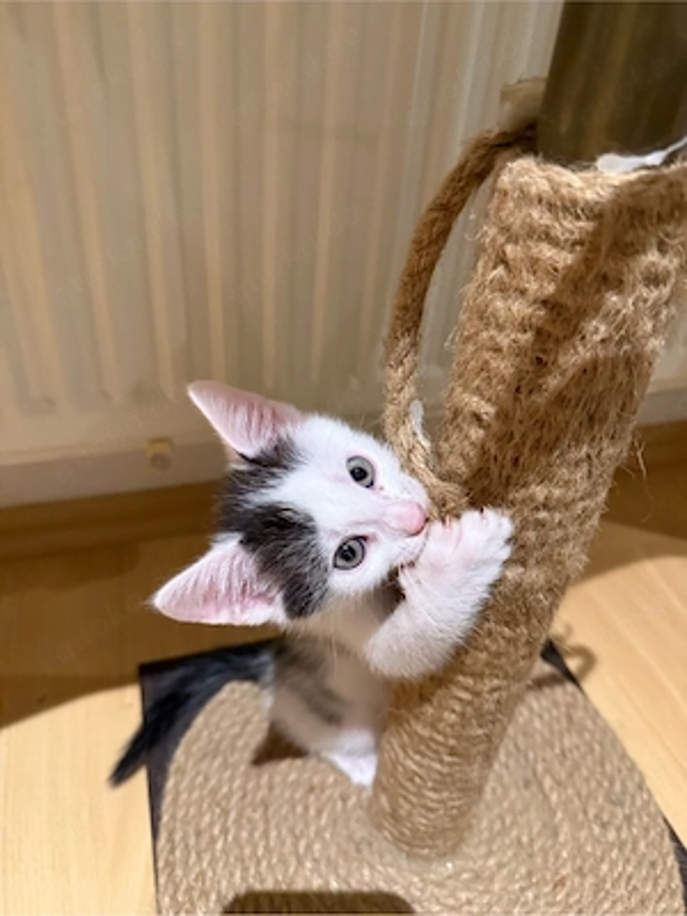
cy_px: 458
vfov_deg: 71.6
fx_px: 635
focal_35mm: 24
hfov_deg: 56.8
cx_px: 344
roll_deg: -6.0
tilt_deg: -37.2
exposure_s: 1/50
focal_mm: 6.76
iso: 800
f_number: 1.78
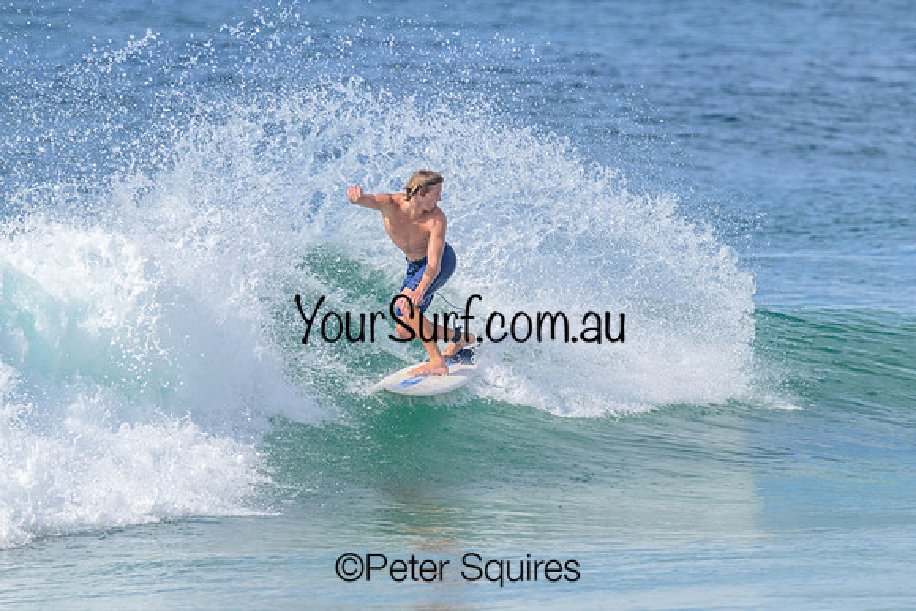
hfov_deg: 2.9
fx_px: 17922
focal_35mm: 704
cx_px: 537
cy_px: 328
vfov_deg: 2.0
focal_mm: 600
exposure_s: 1/2000
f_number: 11
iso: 800
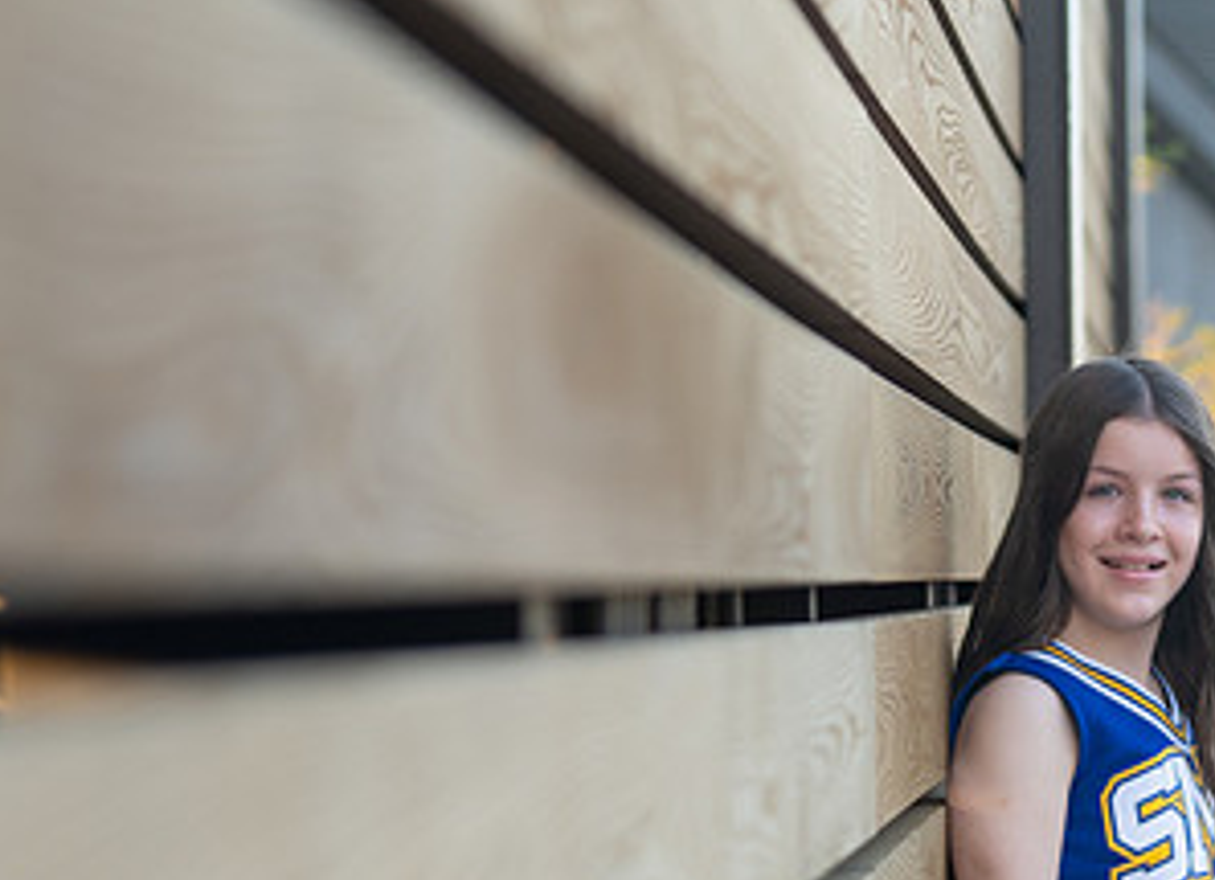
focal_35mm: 148
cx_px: 1113
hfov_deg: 13.4
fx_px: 5130
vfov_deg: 9.7
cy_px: 838
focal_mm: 70
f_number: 2.8
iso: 250
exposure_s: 1/320
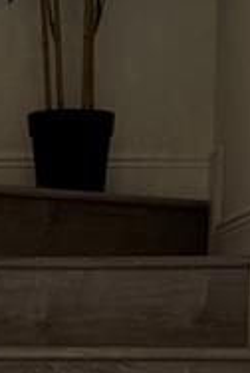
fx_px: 1650
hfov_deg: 8.6
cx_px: -8
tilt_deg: -10.9
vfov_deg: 12.1
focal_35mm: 159
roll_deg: +0.8
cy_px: 613
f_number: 1.78
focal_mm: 6.76
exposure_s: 1/121
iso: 100
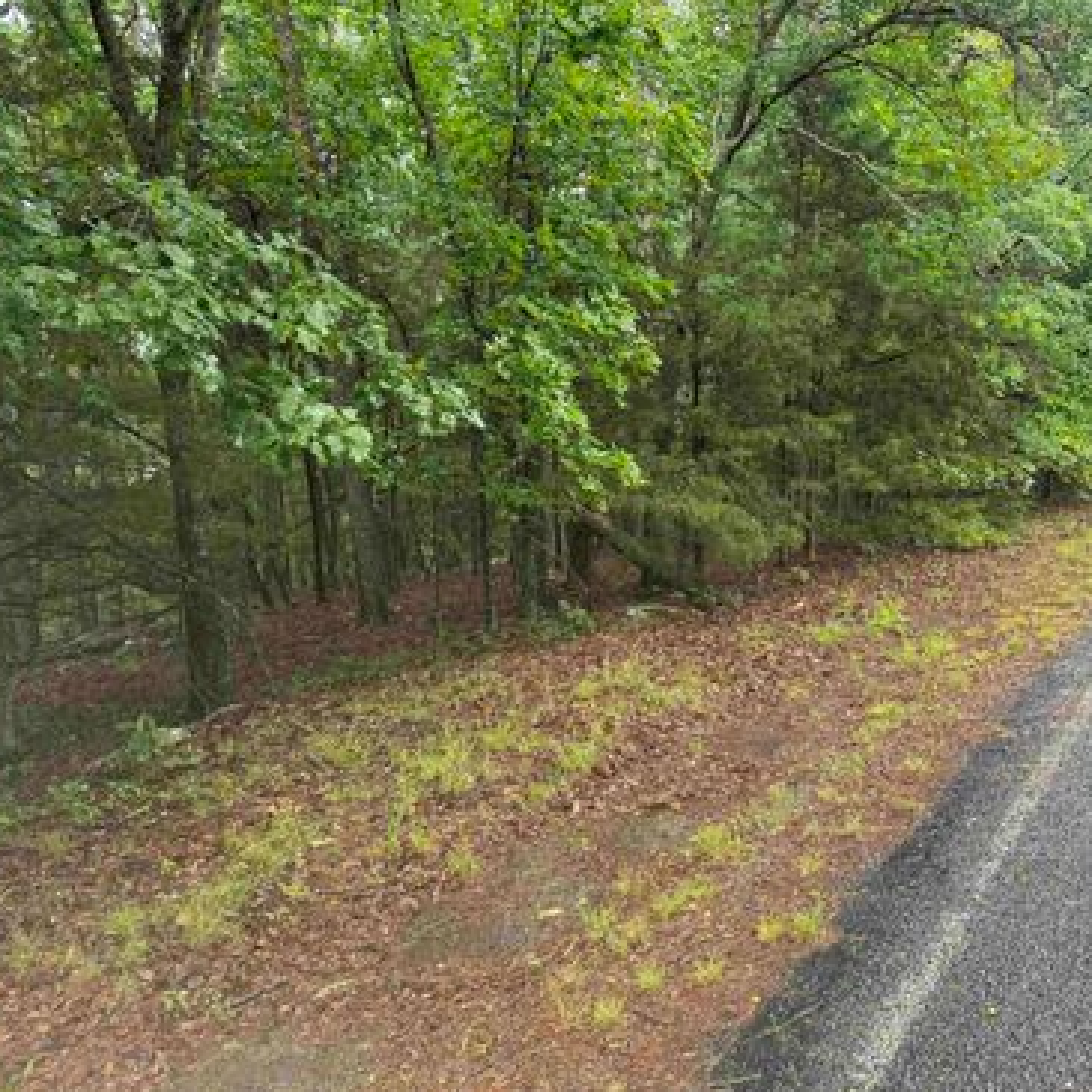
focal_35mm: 29
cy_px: 547
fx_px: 1035
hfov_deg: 55.2
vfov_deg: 55.6
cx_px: 656
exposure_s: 1/138
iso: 50
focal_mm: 6.76
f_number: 1.78
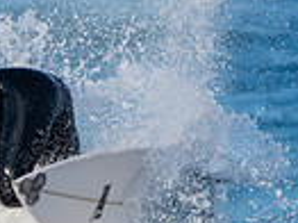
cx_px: 55
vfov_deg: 0.5
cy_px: 311
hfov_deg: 0.6
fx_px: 27488
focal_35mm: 3196
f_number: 5.6
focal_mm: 500
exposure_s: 1/1250
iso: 250
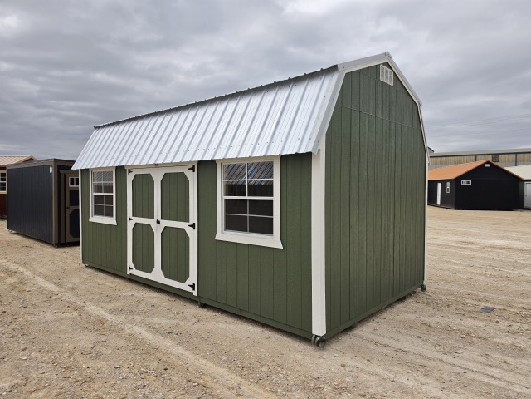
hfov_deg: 73.9
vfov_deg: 58.9
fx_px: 353
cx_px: 266
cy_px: 200
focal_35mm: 23
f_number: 1.4
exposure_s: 1/7939
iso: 50
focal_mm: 6.5
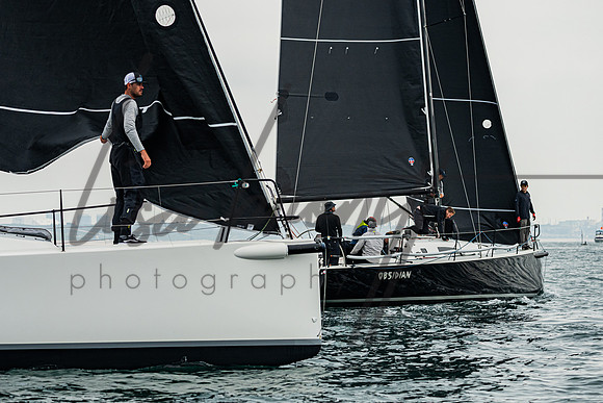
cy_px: 162
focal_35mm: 157
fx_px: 2626
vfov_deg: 8.8
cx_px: 264
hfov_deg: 13.1
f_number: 6.3
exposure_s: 1/2000
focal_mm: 115
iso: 400
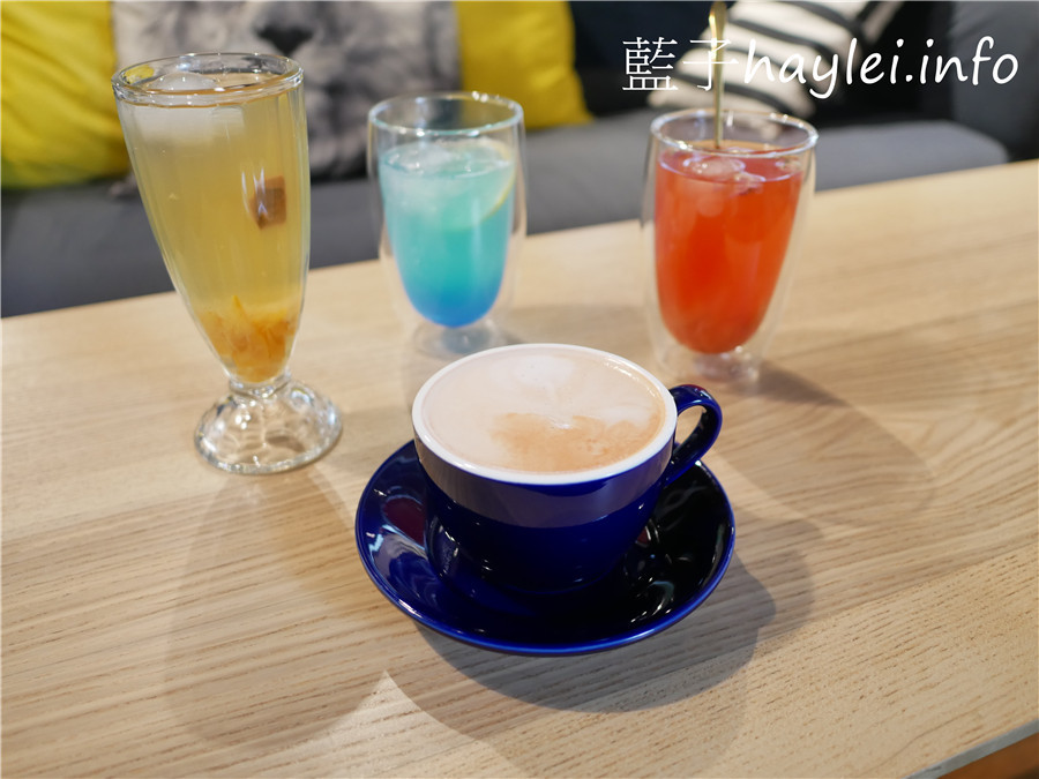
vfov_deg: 46.8
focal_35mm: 30
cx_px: 520
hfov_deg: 60.0
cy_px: 390
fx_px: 900
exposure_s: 1/60
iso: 640
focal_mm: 15
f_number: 1.7
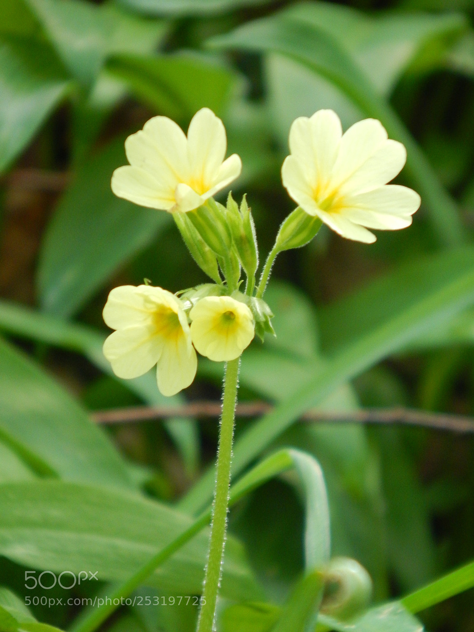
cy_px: 316
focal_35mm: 765
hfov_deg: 1.9
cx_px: 237
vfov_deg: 2.6
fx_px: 13967
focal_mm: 136
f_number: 5.9
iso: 400
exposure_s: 1/160
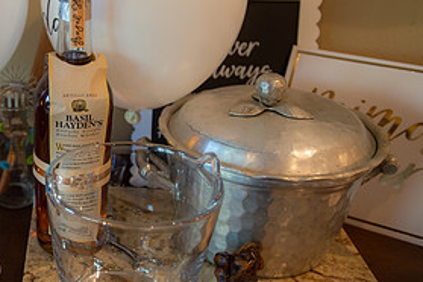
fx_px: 634
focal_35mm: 54
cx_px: 12
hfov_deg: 34.0
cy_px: 123
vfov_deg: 25.0
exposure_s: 1/40
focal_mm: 26
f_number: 2.8
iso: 500
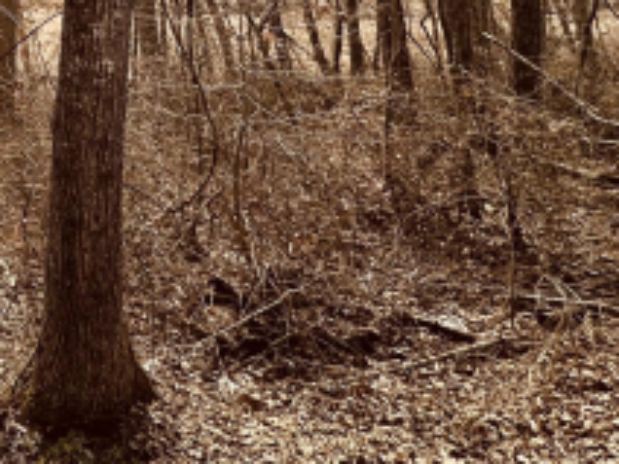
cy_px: -248
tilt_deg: +6.1
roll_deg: -2.9
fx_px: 787
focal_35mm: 44
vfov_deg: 24.7
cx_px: -285
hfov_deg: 29.1
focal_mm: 2.22
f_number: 2.2
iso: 40
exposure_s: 1/1171
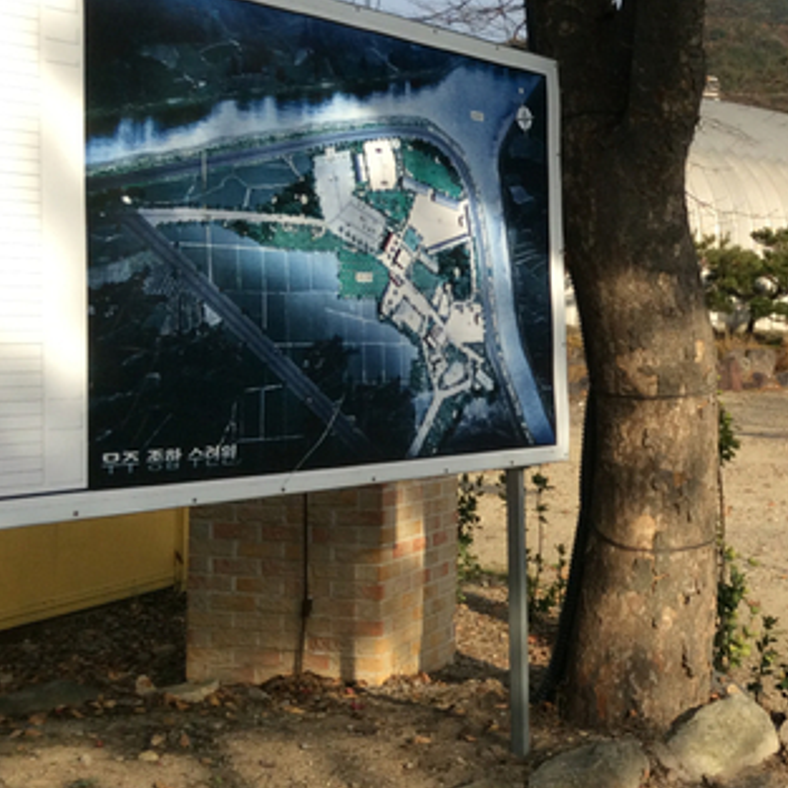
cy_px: 350
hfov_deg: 25.9
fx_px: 1674
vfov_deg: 26.5
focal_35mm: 65
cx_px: 661
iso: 32
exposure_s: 1/1100
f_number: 2.4
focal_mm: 3.3
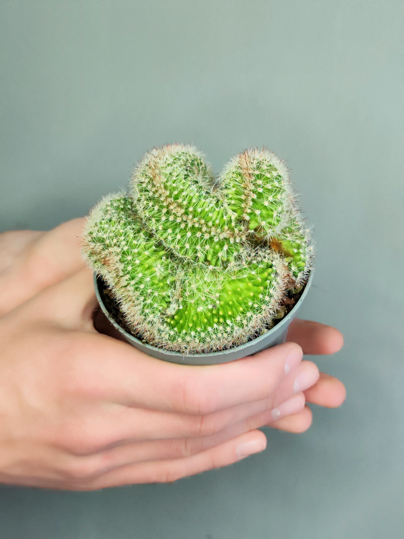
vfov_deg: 73.9
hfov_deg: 58.9
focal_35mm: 23
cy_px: 270
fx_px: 358
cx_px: 202
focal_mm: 7.01
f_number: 1.69
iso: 5600
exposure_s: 1/316
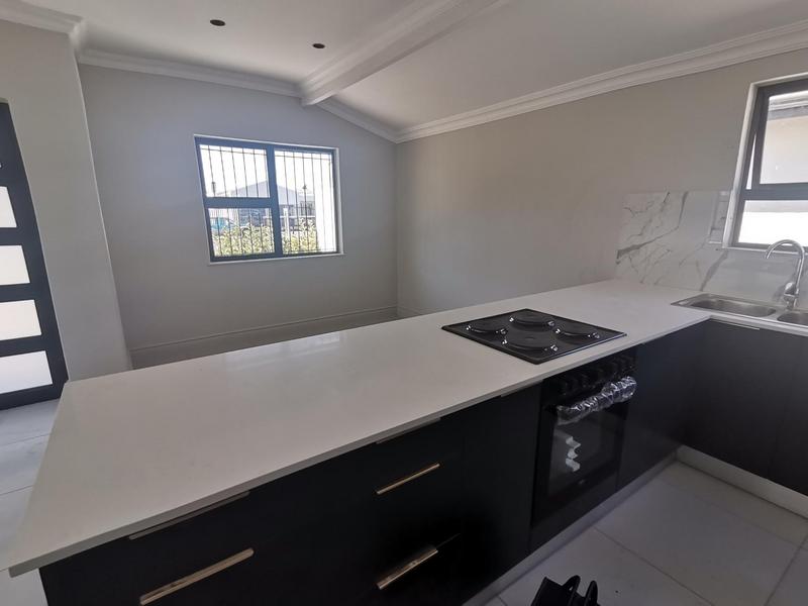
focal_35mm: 17
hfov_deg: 91.0
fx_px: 397
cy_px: 303
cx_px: 404
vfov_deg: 74.7
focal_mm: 1.78
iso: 50
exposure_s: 1/133
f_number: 2.4
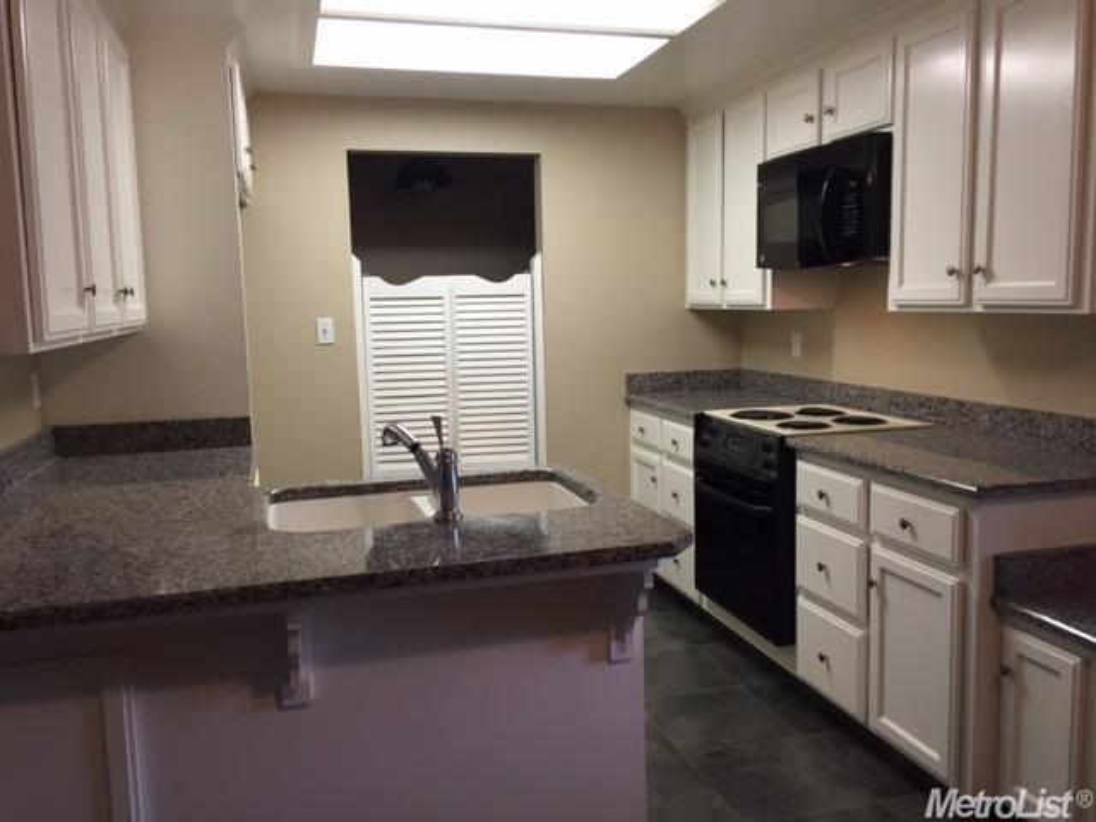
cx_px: 548
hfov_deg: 61.7
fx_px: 918
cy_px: 411
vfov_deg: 48.2
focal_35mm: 29
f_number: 2.2
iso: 80
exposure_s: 1/30
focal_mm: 4.15
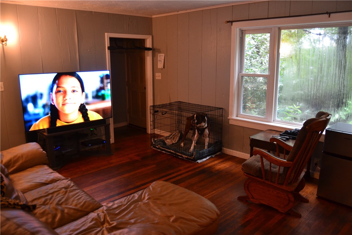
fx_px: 264
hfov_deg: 67.4
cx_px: 176
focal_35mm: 27
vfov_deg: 47.9
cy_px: 118
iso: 800
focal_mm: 18
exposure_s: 1/25
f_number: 3.5
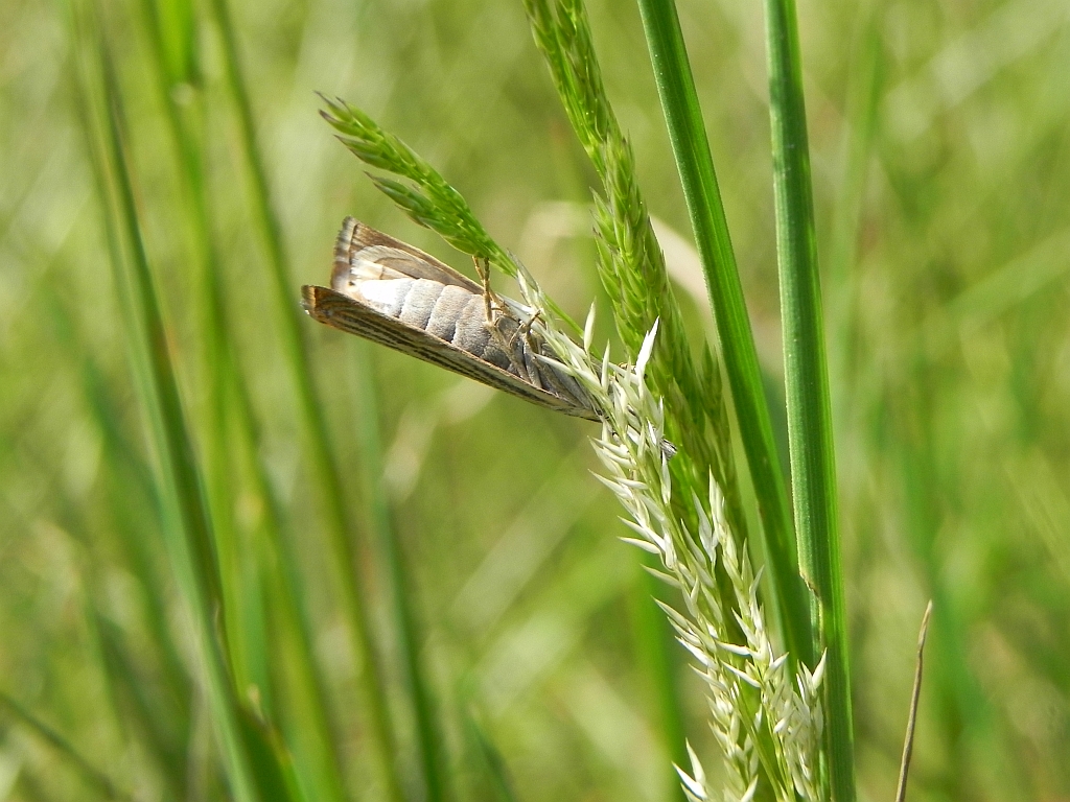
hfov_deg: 20.7
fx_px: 2937
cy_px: 401
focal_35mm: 95
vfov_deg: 15.6
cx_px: 535
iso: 160
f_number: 5.6
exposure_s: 1/260
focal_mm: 16.9
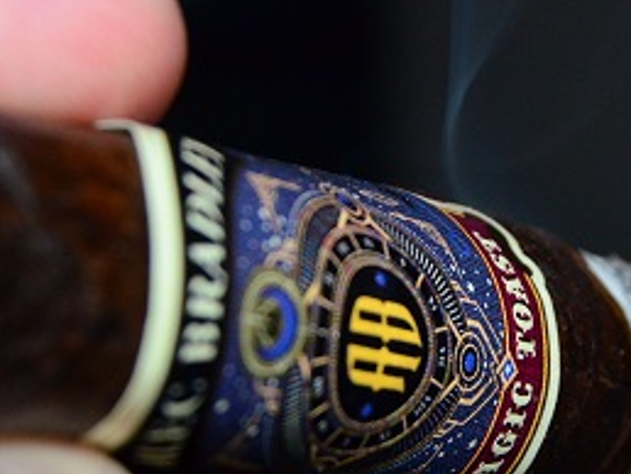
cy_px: 345
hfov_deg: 13.7
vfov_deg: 10.3
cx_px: 400
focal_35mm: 144
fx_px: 2629
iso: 2000
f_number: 9
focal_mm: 45
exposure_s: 1/60
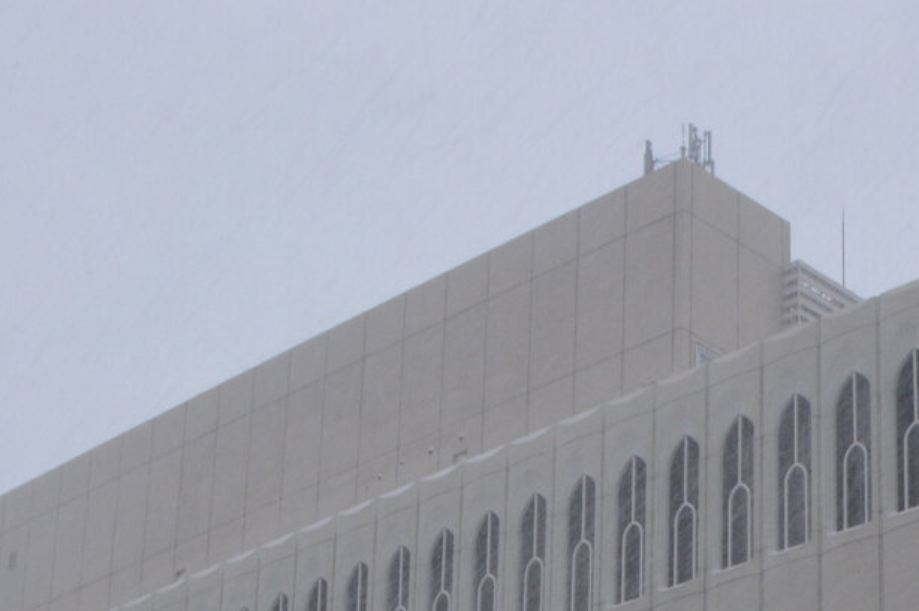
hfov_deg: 23.0
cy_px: 976
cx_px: 635
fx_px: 2244
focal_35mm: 88
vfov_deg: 14.3
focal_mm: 18
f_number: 16
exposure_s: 1/60
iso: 200
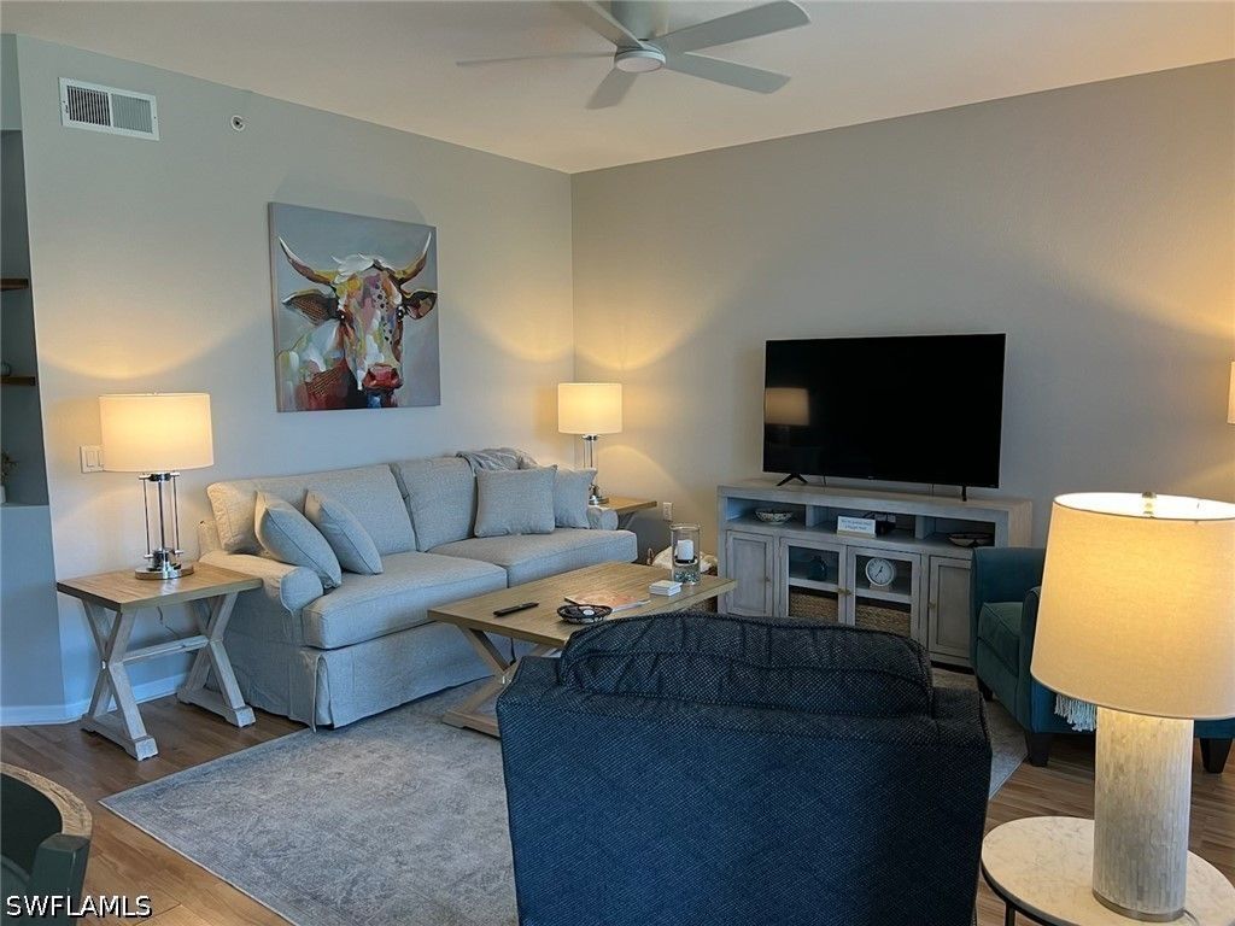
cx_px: 618
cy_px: 463
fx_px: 928
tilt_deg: -6.8
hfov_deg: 67.3
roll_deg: +0.3
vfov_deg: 53.1
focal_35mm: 26
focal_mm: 5.7
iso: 125
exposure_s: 1/60
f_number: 1.5
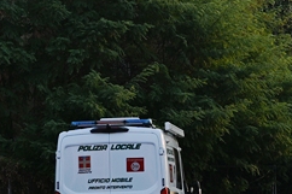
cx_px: 170
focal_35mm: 200
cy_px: 68
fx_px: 1622
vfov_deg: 6.9
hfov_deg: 10.3
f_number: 5.6
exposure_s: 1/250
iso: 125
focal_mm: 31.5
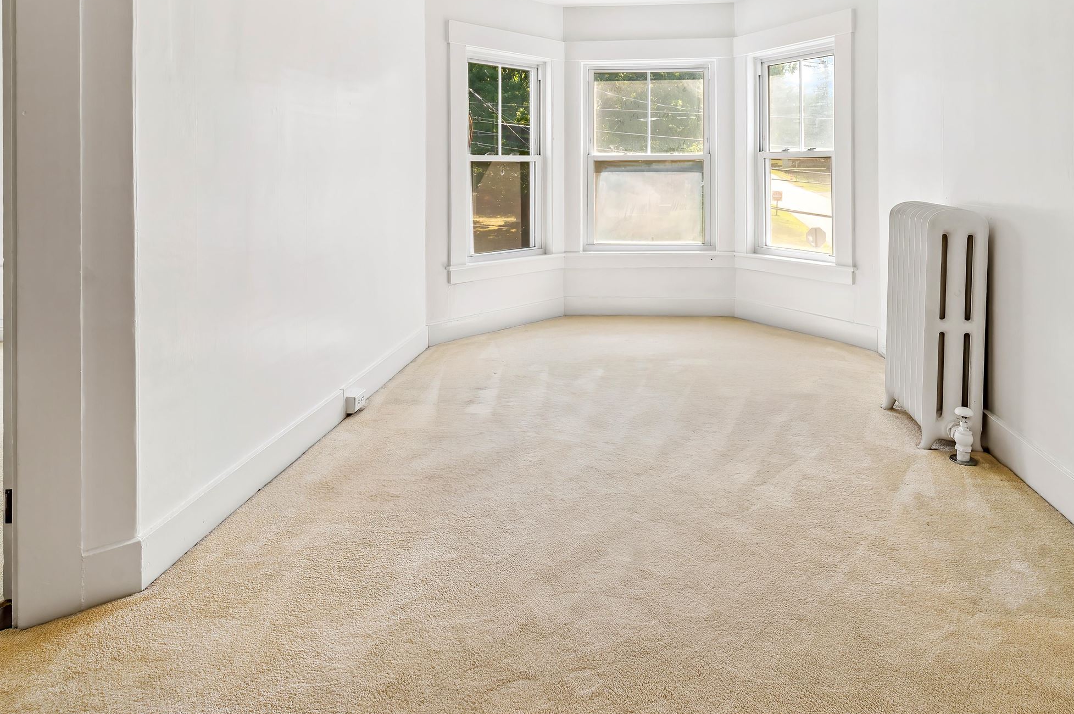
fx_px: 656
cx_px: 571
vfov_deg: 54.6
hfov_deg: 78.5
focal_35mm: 22
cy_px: 184
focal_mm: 14
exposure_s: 1/60
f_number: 9
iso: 500
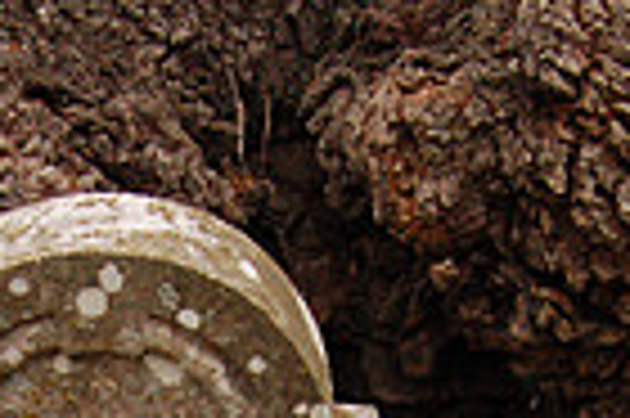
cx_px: 76
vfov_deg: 8.0
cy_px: 858
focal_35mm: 162
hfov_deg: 12.6
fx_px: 2832
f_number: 5.6
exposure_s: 1/320
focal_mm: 26
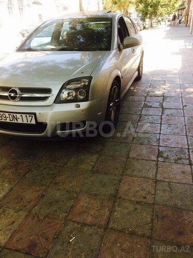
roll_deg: +4.0
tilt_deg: -24.5
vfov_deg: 61.7
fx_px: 216
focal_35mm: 29
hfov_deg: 48.2
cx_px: 96
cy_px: 129
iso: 32
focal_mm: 4.15
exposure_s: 1/181
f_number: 2.2
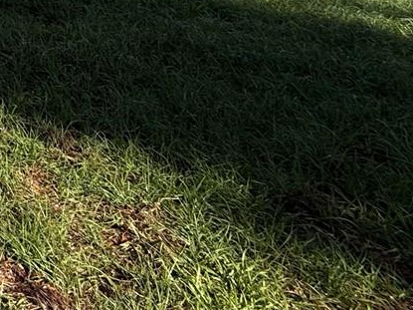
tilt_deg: +3.1
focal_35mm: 54
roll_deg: -1.1
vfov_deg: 22.0
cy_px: -165
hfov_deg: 22.8
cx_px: -305
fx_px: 644
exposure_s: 1/1534
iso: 50
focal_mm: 2.22
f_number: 2.2
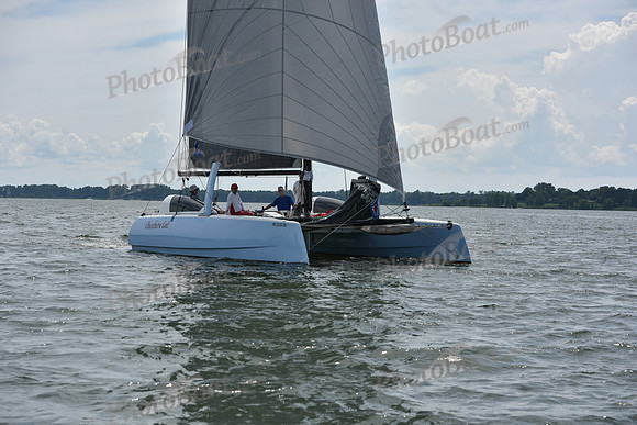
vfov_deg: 19.5
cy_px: 212
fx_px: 1239
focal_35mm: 70
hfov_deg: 28.8
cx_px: 318
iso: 320
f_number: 5.6
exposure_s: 1/3200
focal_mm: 70
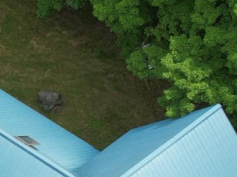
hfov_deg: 11.3
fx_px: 1149
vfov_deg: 8.8
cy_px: 104
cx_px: -122
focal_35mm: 168
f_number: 2.8
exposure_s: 1/240
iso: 100
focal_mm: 8.38
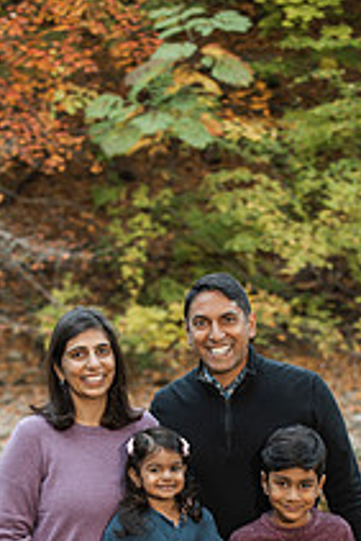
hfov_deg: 8.3
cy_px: 446
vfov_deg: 12.3
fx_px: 2493
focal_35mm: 166
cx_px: 159
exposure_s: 1/125
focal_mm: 78
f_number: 4
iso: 640
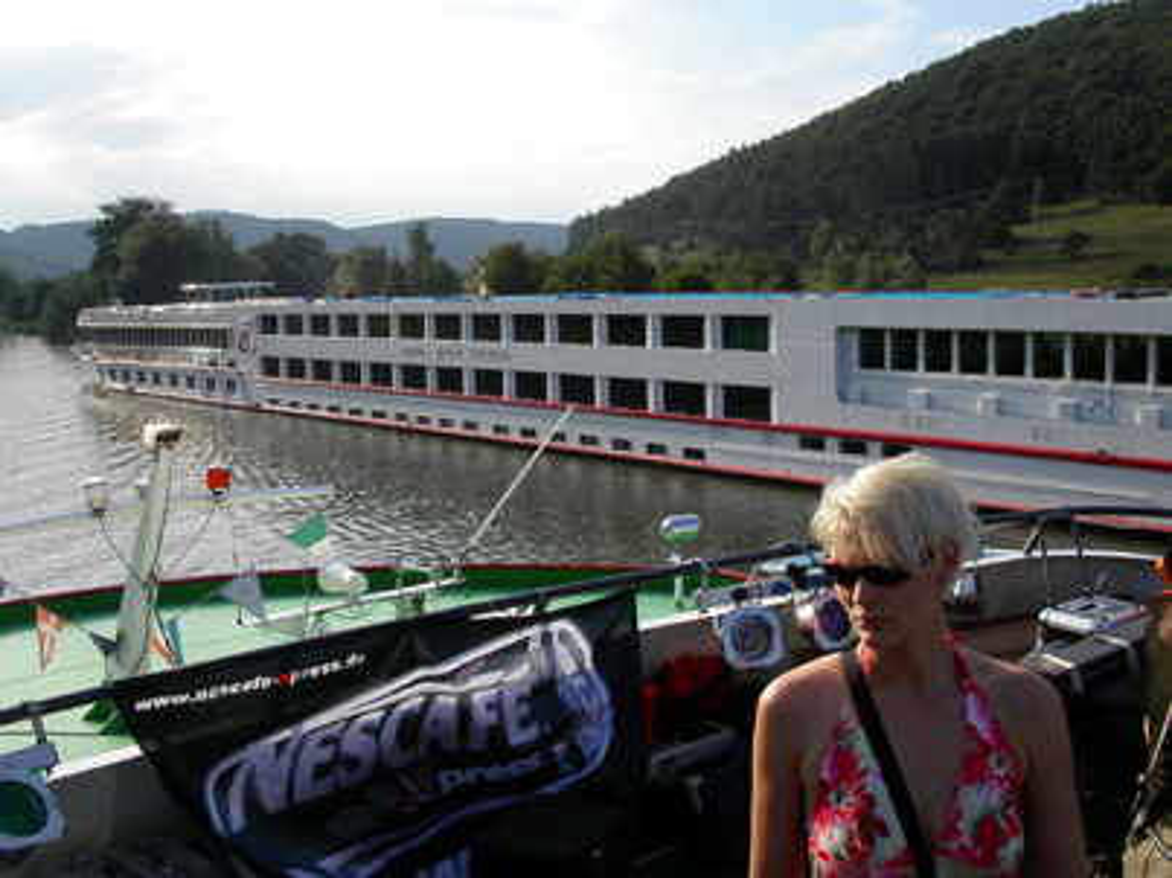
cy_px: 439
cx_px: 586
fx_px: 1286
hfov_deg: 49.0
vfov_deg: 37.7
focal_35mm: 38
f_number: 8
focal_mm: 7.8
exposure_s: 1/250
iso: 100
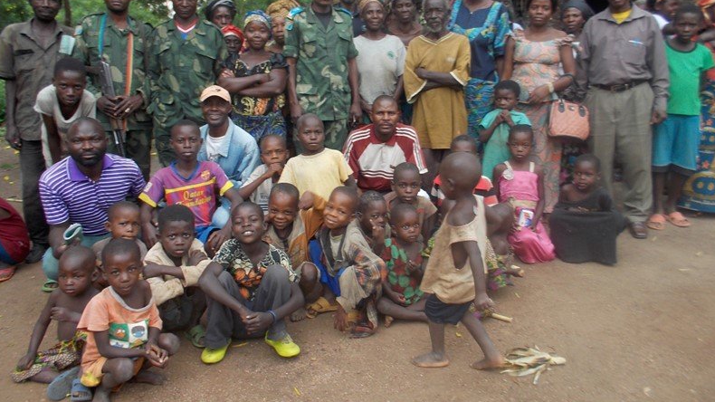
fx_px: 607
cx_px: 355
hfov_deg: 61.0
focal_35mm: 32
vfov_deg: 36.5
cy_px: 153
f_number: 3.3
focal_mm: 4.1
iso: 80
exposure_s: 1/40
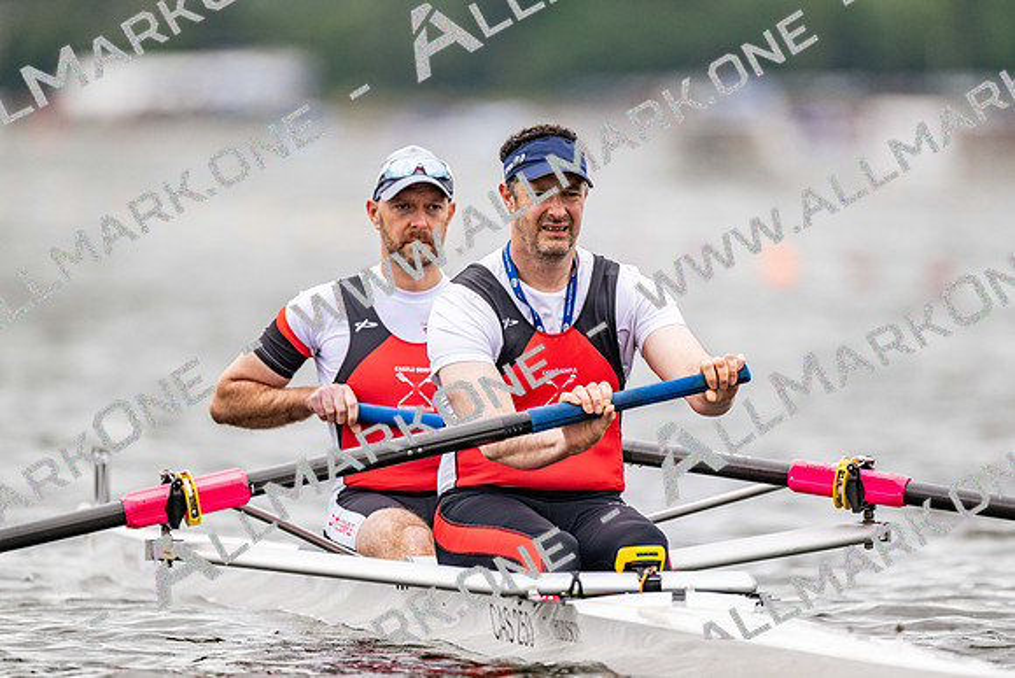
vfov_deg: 2.3
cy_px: 339
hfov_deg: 3.4
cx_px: 508
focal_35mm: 600
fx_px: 16920
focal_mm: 600
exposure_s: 1/2500
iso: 640
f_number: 4
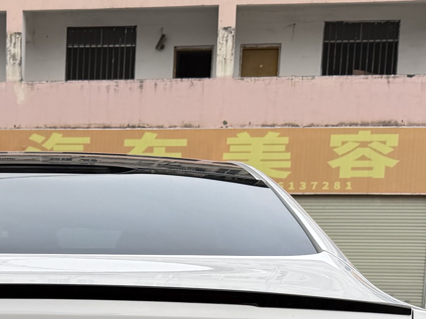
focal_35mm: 91
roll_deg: -2.2
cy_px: 442
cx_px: 12
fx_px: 1120
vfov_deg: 15.3
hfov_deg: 20.9
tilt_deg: -7.1
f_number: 1.78
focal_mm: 6.76
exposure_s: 1/1250
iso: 80
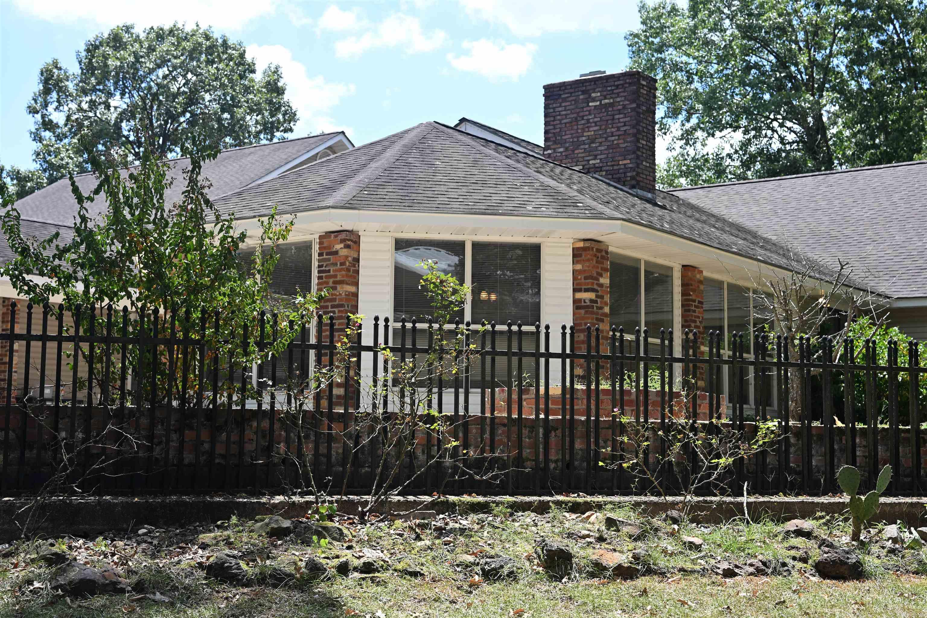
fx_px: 1262
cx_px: 464
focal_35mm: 49
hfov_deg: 40.3
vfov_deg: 27.5
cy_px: 309
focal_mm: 49
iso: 125
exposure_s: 1/250
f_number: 5.6
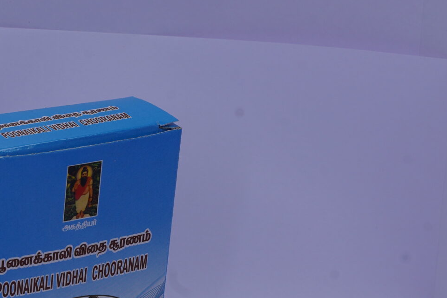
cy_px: 250
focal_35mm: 142
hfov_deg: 14.3
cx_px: 51
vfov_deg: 9.6
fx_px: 1763
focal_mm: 47.8
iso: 200
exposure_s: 1/100
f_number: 13
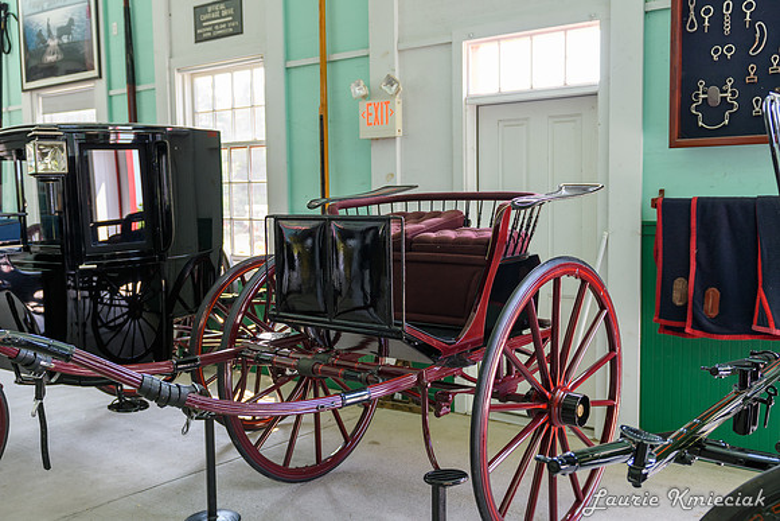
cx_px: 390
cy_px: 260
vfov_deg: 36.9
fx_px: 780
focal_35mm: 36
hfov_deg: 53.1
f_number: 2.8
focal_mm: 24
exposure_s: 1/100
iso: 250
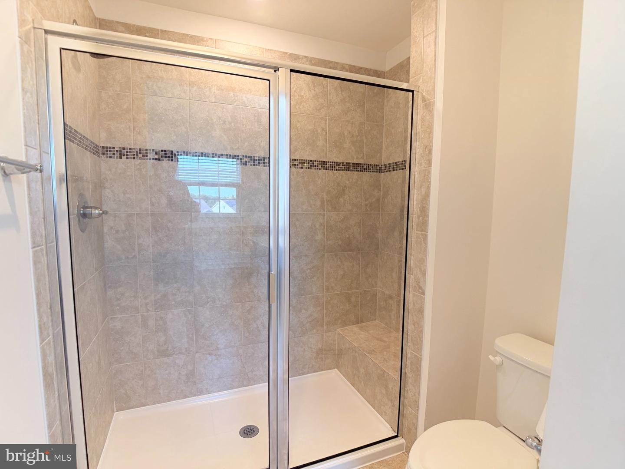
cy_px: 234
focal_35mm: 24
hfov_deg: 71.6
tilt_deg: -5.7
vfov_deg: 56.8
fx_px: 433
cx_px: 312
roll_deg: -0.4
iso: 100
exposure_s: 1/120
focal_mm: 6.76
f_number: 1.78
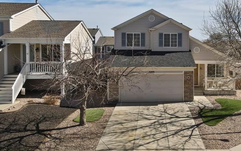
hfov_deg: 49.9
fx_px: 250
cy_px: 49
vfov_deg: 33.3
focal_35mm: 38
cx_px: 175
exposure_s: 1/640
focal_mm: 4.5
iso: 100
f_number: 2.8
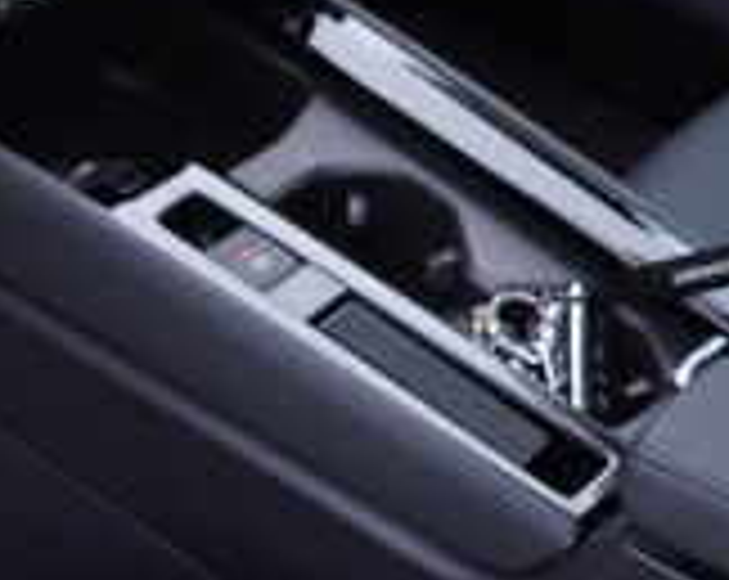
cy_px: -209
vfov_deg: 12.9
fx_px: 2477
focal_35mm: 115
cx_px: -428
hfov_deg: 15.2
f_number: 2.8
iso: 250
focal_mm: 24
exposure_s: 1/40
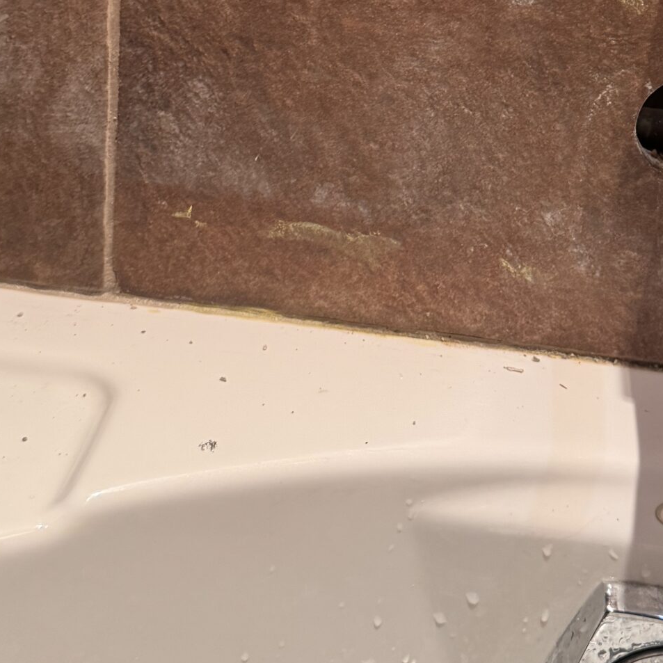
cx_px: 436
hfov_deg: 29.9
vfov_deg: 28.8
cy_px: 55
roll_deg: -6.5
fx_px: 1235
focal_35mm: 57
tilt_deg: -19.4
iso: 250
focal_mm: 6.76
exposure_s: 1/60
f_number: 1.78
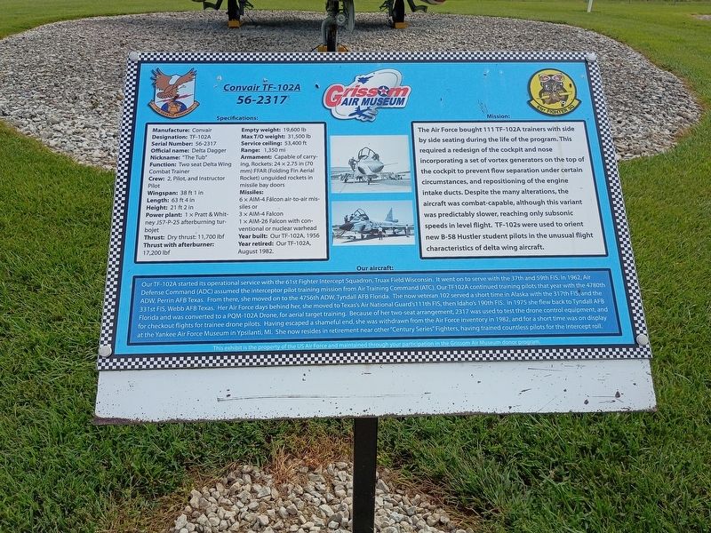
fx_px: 596
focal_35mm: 29
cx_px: 356
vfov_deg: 48.2
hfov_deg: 61.7
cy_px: 266
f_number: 1.8
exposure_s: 1/1225
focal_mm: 4.27
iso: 105
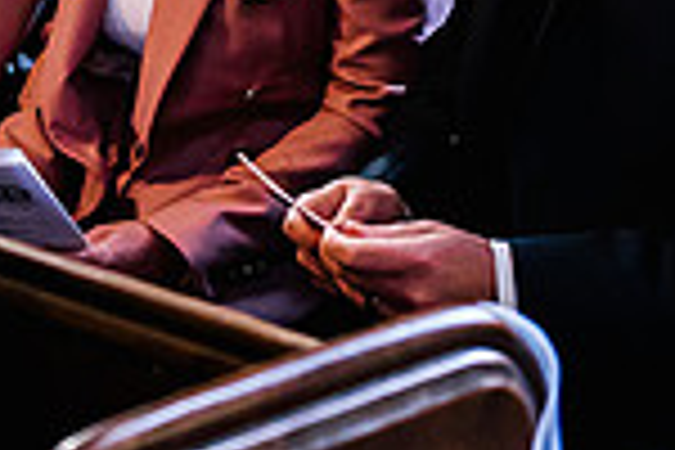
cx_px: 18
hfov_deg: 14.1
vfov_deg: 9.0
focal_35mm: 144
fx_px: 2700
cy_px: -416
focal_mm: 35
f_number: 2.8
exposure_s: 1/160
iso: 2500
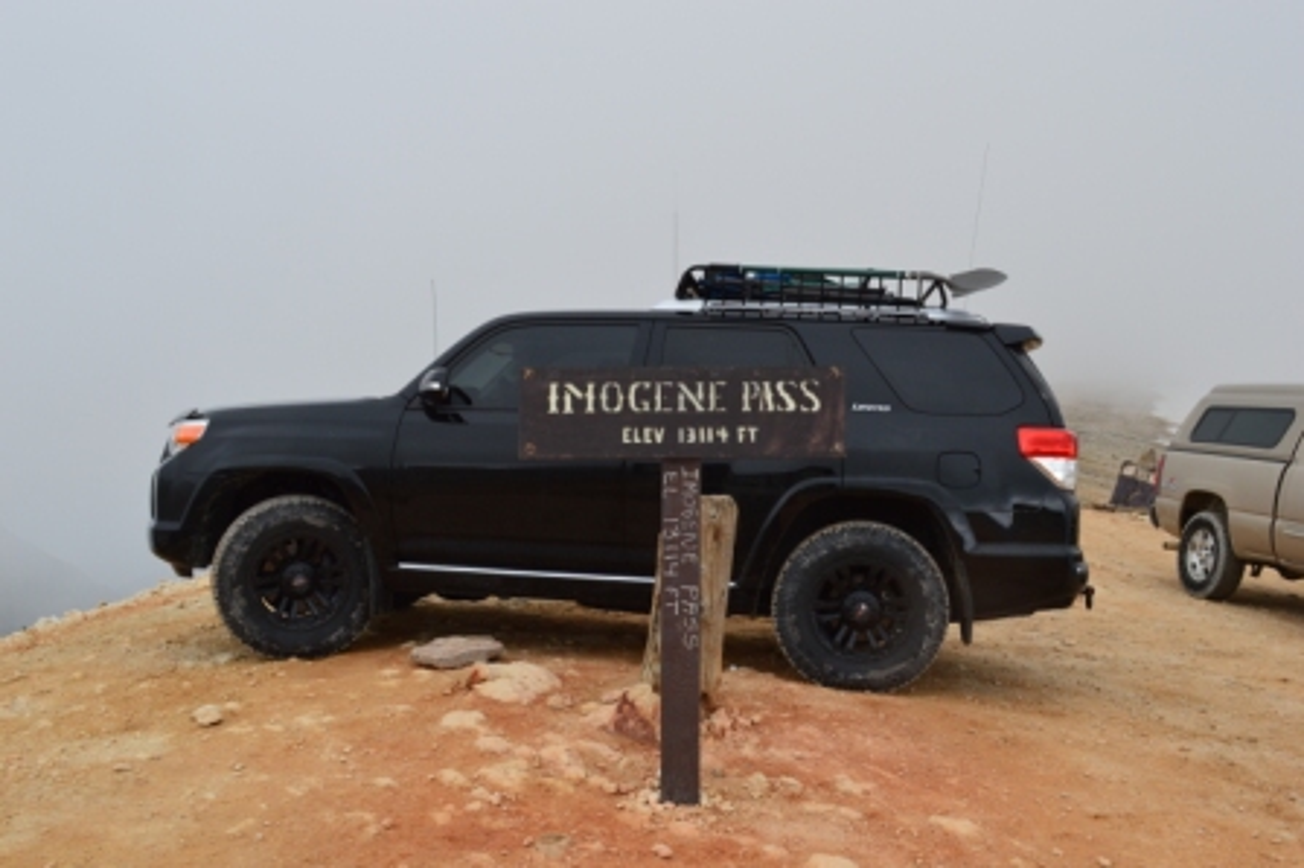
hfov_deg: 49.6
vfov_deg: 34.2
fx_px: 1412
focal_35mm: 39
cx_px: 652
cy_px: 434
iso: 400
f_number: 9
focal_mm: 26
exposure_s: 1/160
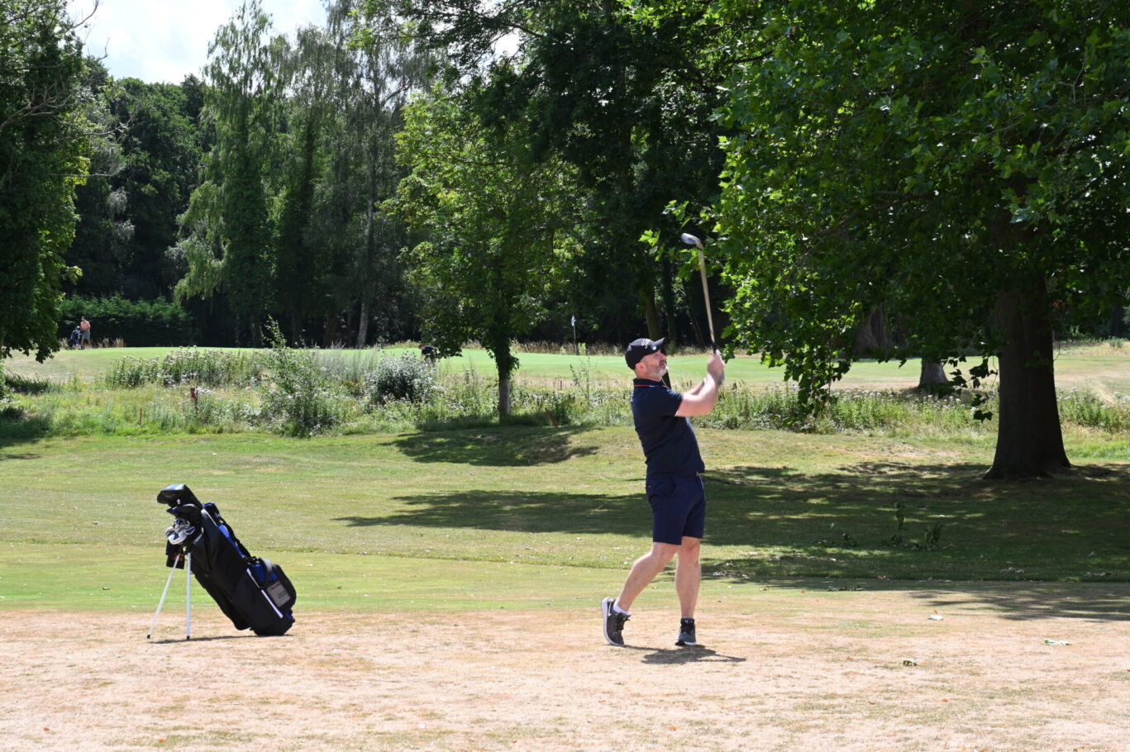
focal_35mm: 70
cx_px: 565
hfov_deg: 28.9
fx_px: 2196
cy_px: 376
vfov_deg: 19.4
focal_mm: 70
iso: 200
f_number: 14
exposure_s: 1/100
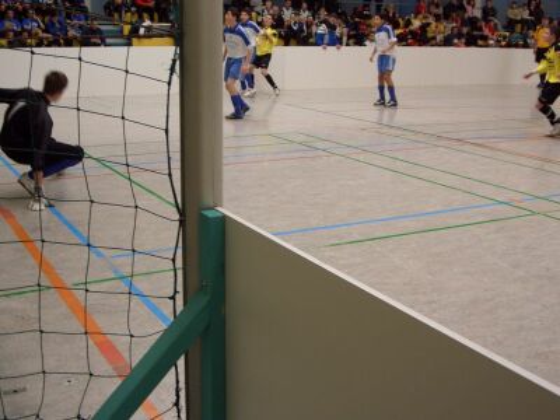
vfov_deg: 32.9
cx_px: 280
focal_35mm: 44
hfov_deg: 42.9
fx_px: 712
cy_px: 210
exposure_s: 1/80
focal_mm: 9.2
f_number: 3
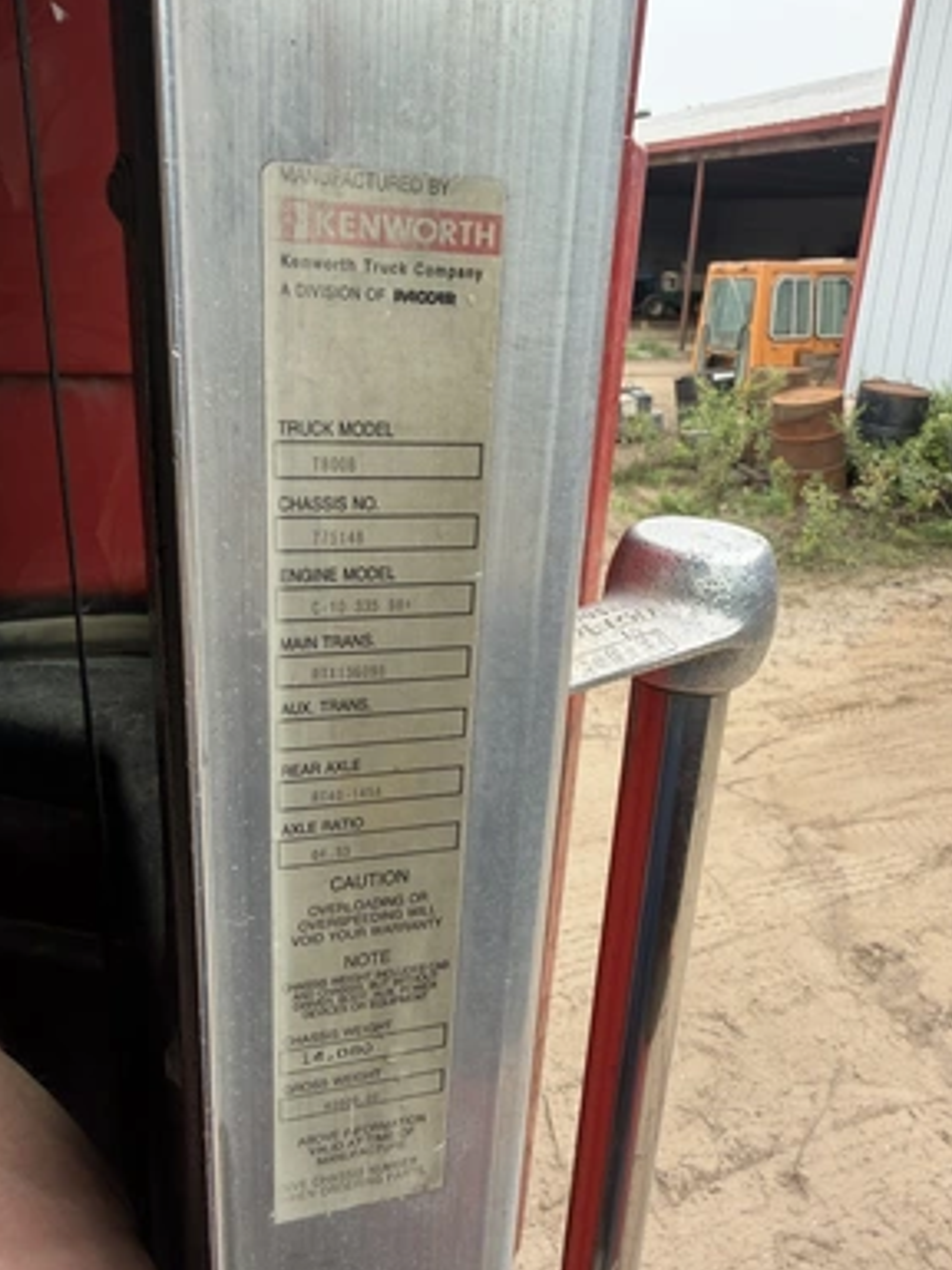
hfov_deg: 54.9
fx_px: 917
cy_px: 642
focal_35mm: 25
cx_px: 486
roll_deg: -3.3
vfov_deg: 69.4
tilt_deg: -19.7
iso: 40
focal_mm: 2.22
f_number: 2.2
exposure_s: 1/143
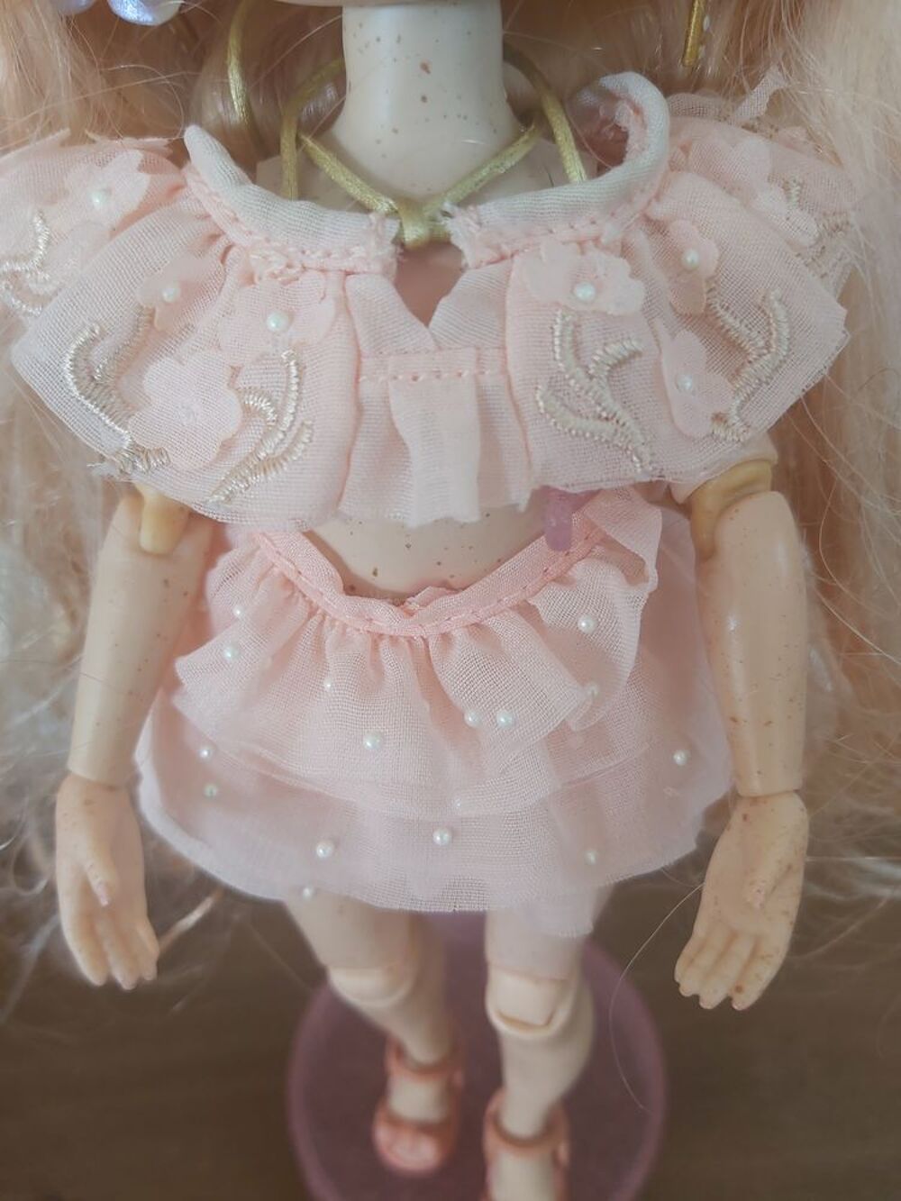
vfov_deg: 67.3
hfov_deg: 53.1
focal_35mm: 26
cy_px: 600
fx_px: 902
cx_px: 450
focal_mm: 3.92
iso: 80
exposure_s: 1/50
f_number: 1.7
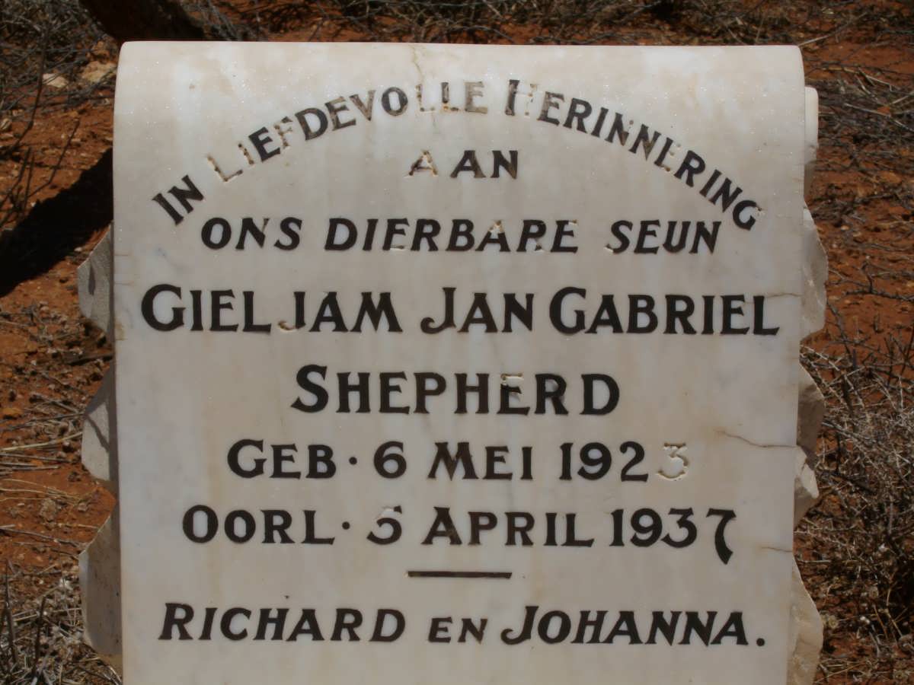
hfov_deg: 18.2
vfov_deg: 13.7
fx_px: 2852
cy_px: 342
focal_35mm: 108
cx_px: 457
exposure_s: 1/640
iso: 80
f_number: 8.5
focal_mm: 18
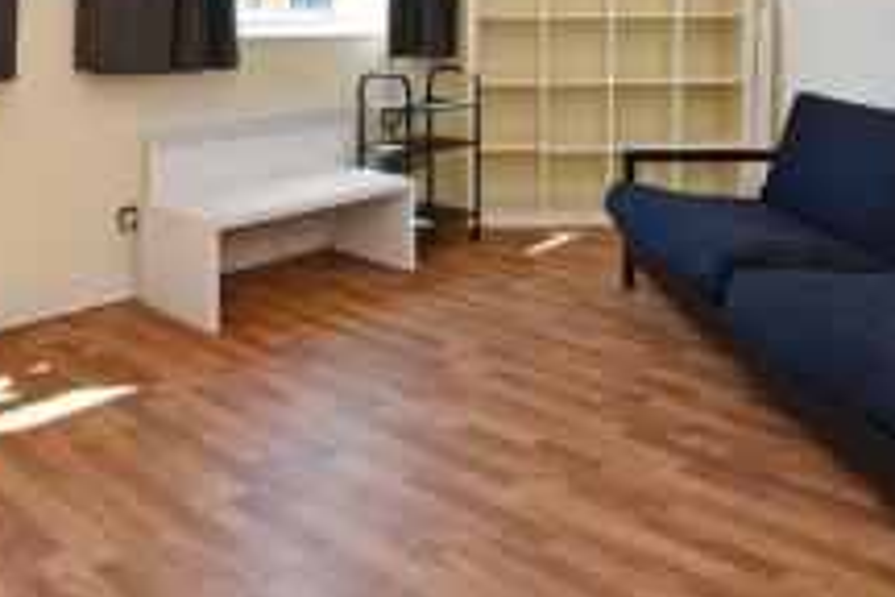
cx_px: 526
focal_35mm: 33
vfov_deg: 36.1
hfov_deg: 56.9
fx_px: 820
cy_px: 2
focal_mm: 10
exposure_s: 1/125
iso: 320
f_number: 9
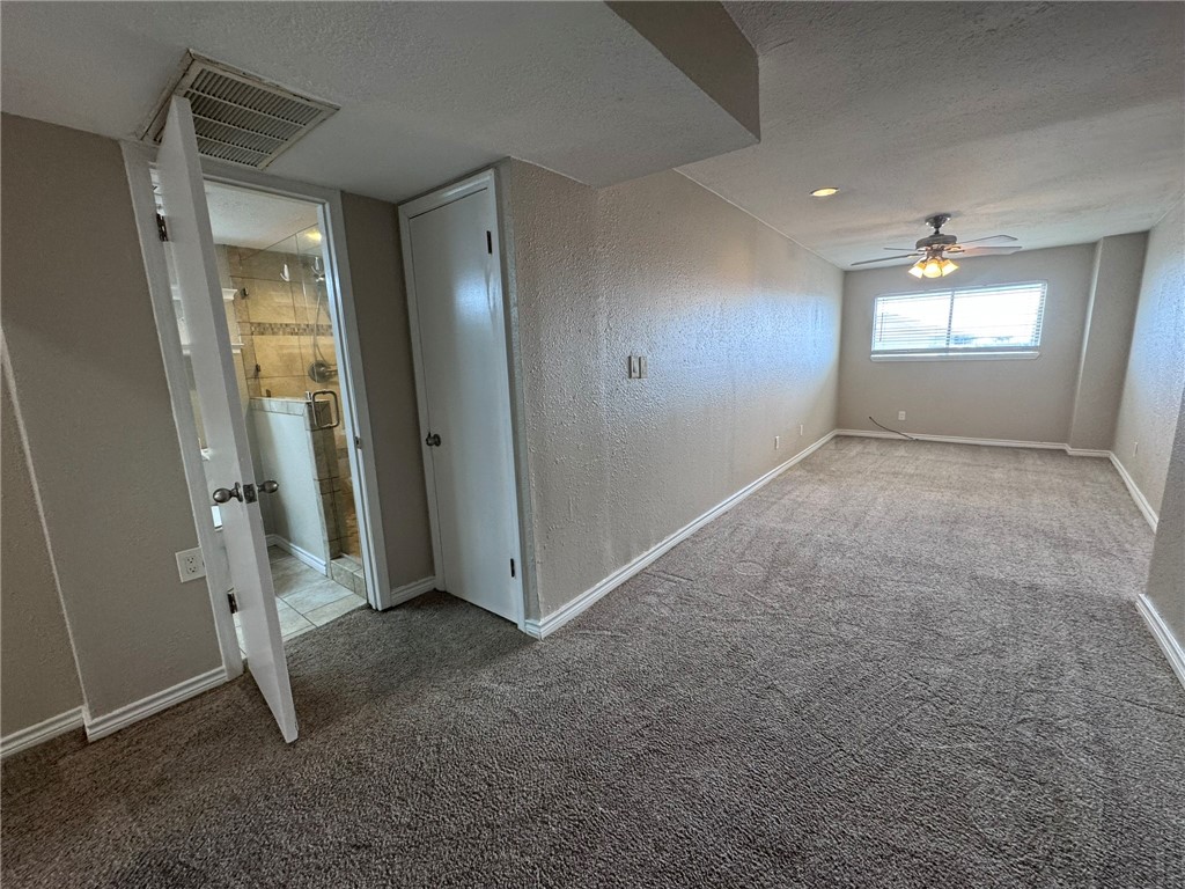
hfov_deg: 102.1
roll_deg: +1.2
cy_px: 444
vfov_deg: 85.7
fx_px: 479
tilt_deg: -9.9
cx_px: 592
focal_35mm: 14
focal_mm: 2.22
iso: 200
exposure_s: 1/120
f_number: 2.2
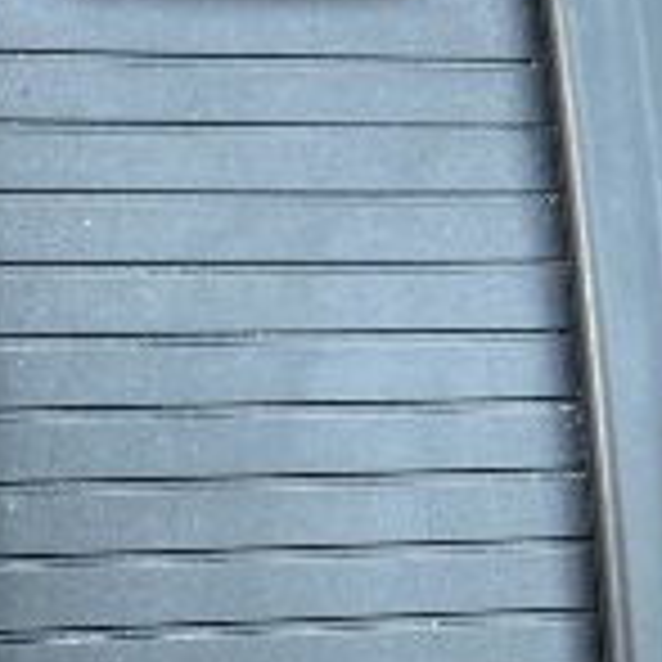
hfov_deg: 22.7
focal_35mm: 65
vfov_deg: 26.0
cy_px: 522
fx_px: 1406
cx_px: -270
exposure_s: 1/121
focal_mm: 5.7
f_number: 1.5
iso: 100
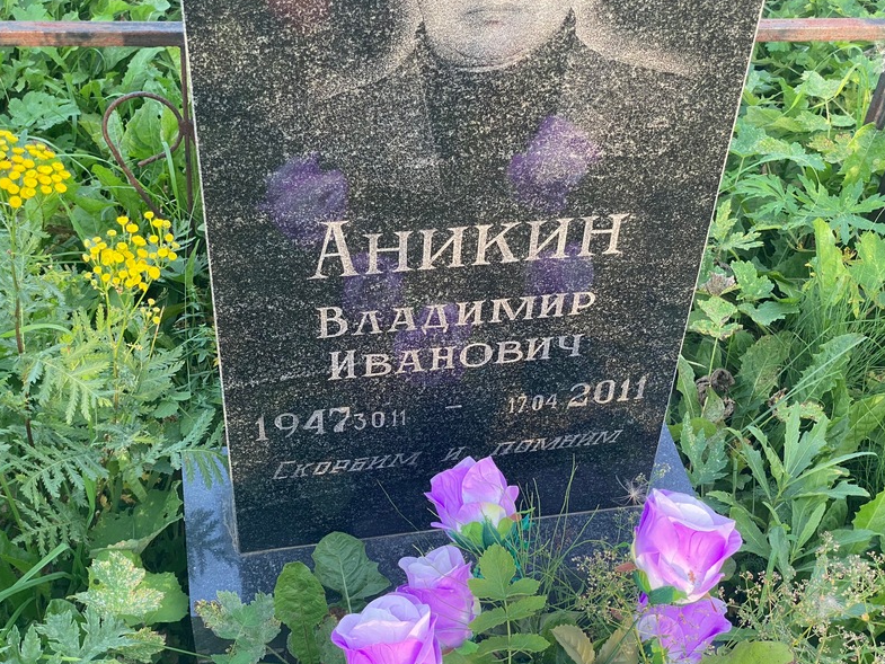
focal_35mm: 53
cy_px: 333
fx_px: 1355
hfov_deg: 36.2
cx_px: 449
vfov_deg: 27.5
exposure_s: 1/121
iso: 64
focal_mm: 6
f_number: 2
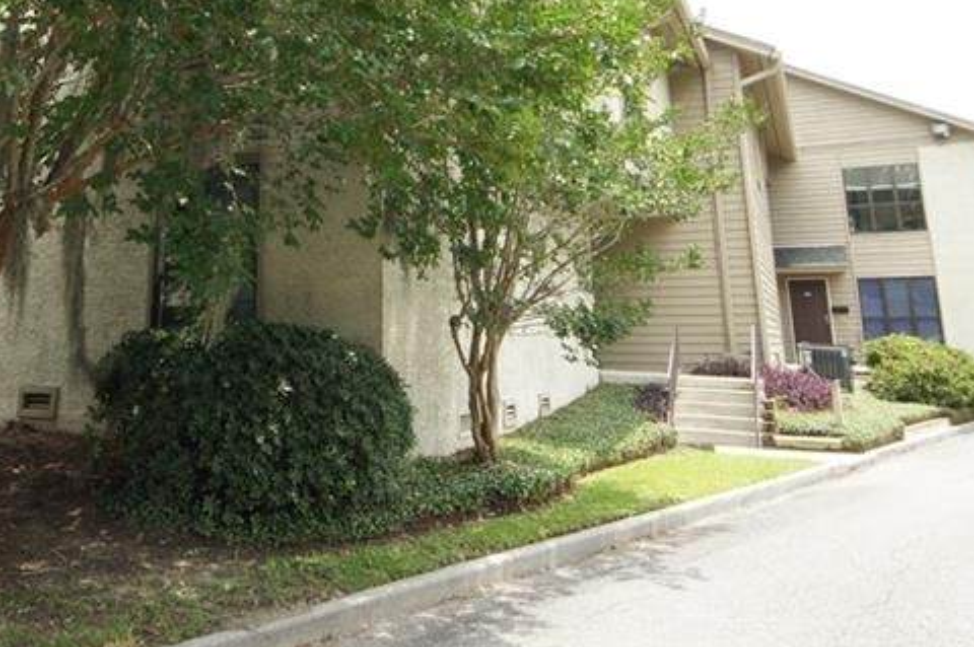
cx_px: 373
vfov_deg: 38.7
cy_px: 89
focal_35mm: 32
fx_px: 865
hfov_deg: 58.1
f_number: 11
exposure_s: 1/60
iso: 200
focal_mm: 10
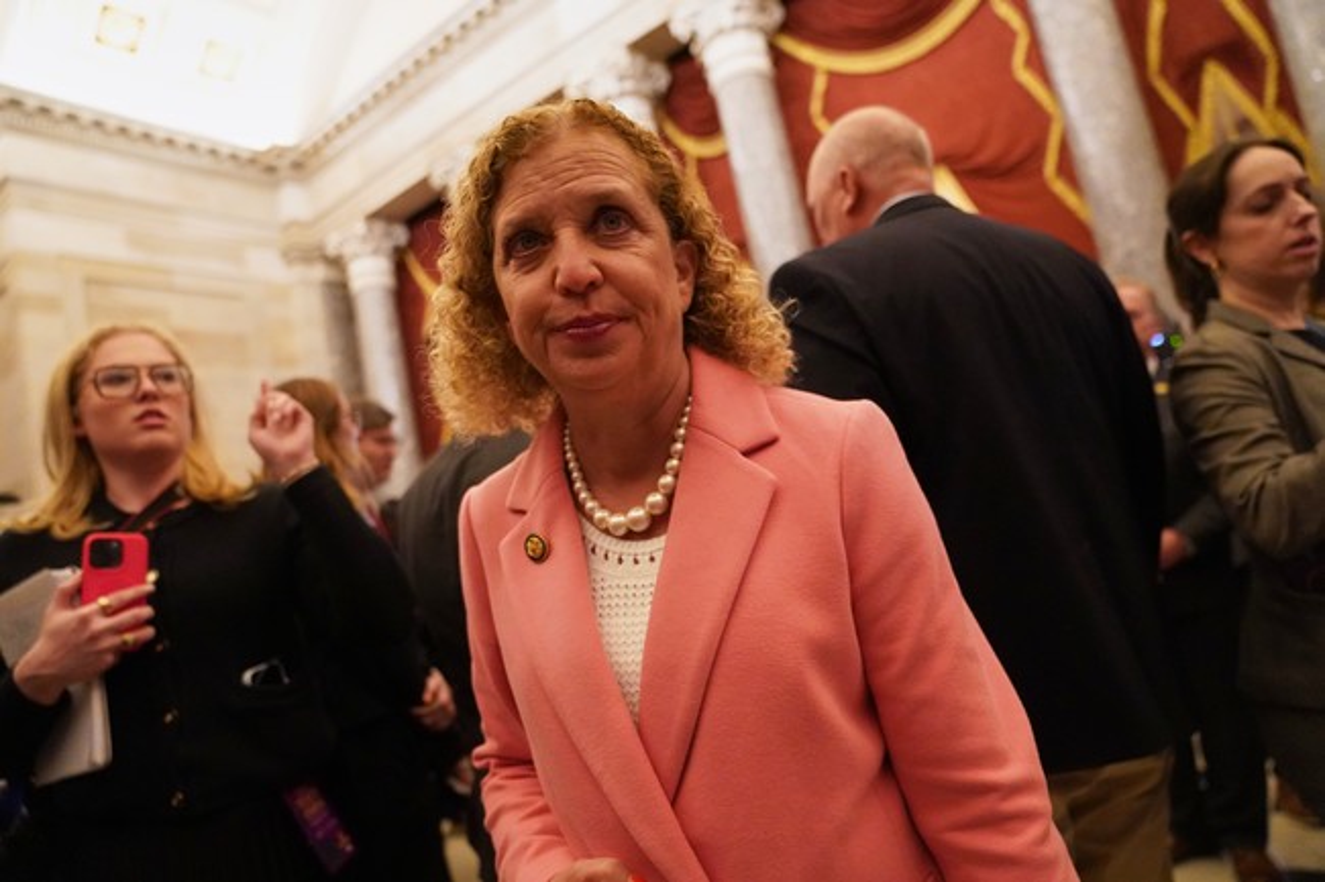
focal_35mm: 24
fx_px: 883
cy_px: 441
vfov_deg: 53.1
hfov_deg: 73.8
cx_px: 662
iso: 10000
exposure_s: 1/200
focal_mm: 24
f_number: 2.8
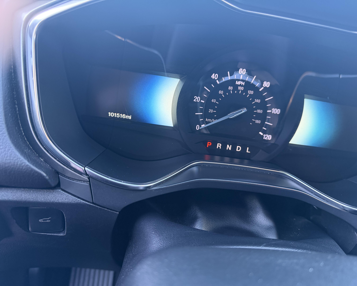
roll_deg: -8.4
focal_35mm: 25
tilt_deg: -24.5
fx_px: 264
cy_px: 143
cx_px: 185
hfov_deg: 68.1
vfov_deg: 56.8
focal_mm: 6.76
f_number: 1.78
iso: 400
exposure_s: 1/60
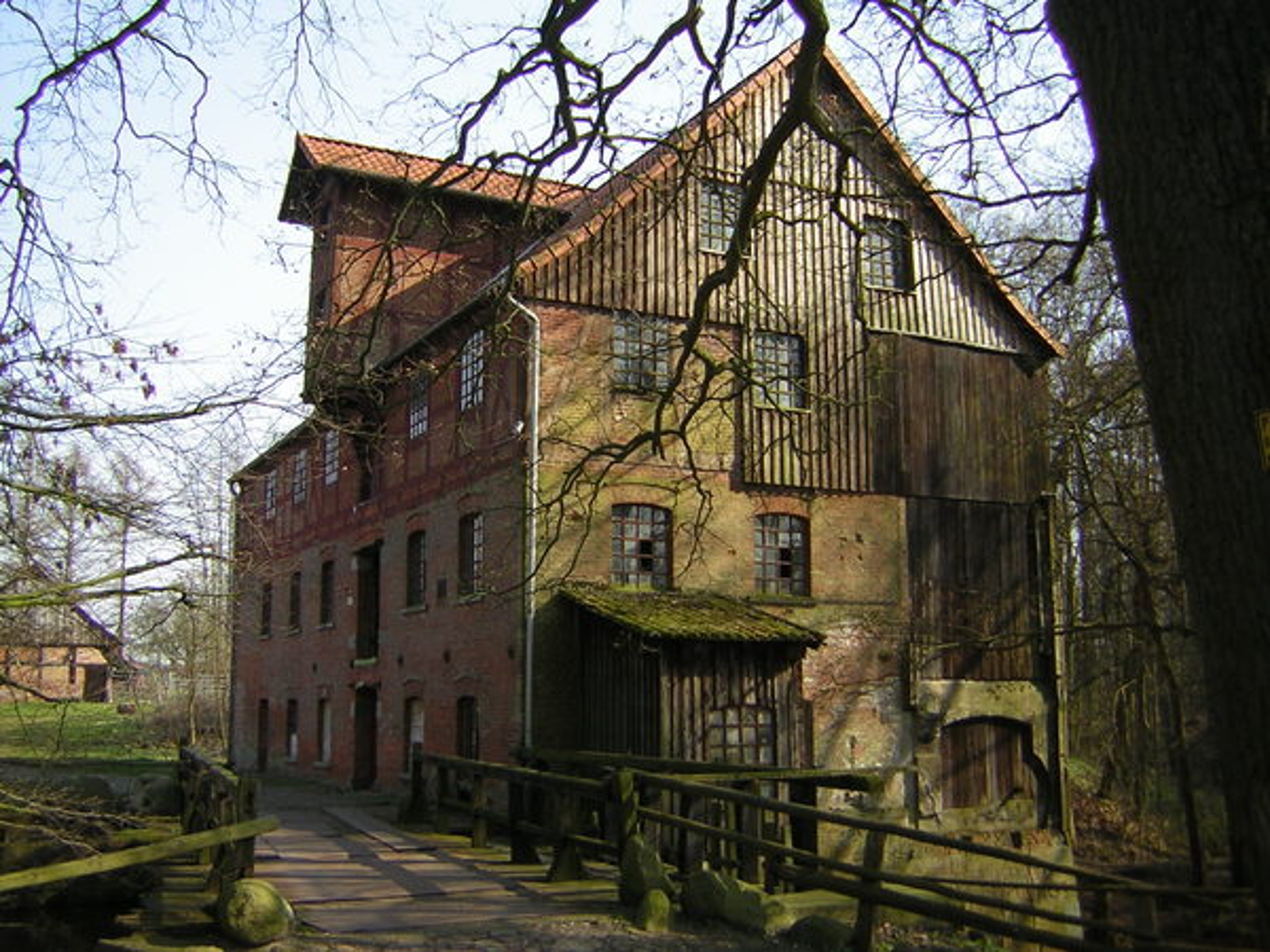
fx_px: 1321
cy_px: 476
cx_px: 635
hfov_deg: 51.4
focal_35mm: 36
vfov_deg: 39.7
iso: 50
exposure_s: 1/363
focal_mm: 4.7
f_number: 2.6
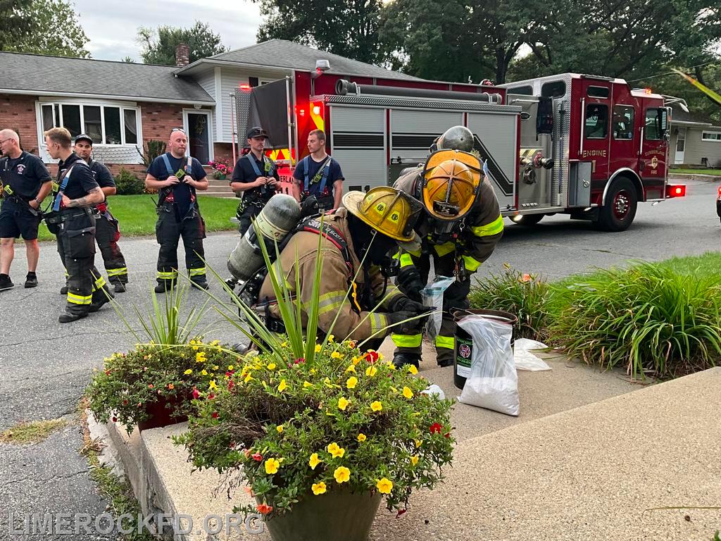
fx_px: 604
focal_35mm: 29
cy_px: 270
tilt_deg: -10.0
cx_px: 360
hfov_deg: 61.7
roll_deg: -0.6
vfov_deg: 48.2
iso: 64
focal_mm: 3
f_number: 1.8
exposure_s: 1/122
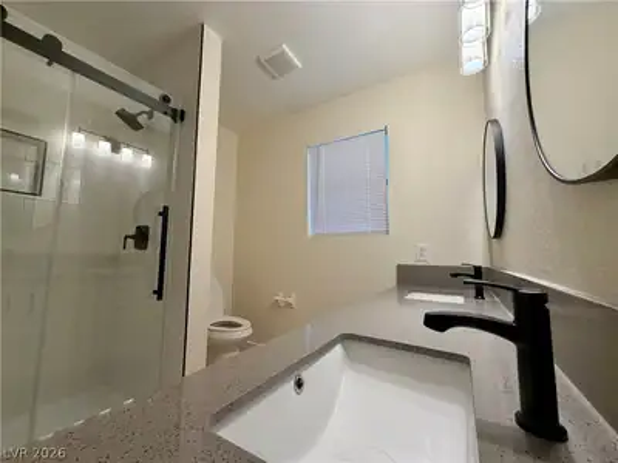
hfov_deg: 102.1
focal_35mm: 14
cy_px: 232
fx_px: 250
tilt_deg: +5.0
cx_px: 309
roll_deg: -0.2
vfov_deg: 85.7
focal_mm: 2.22
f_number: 2.2
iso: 250
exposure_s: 1/120
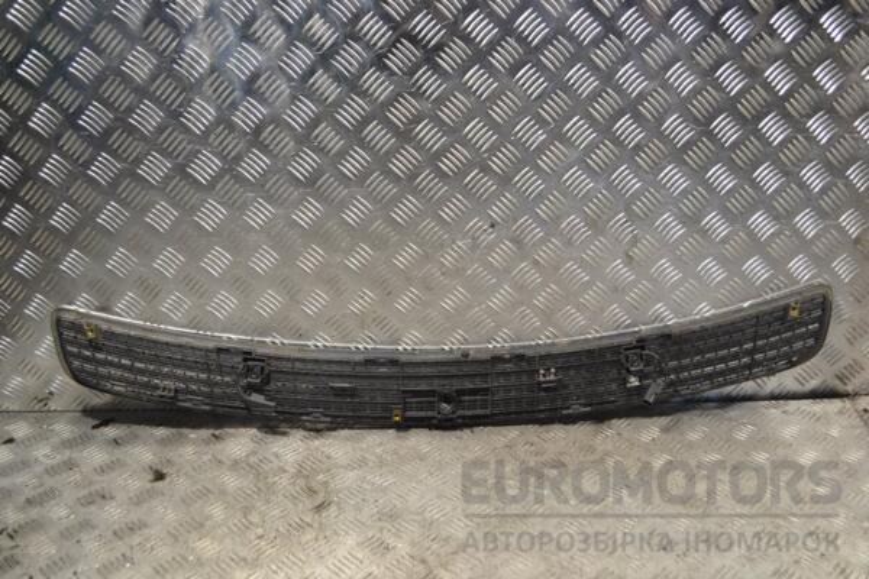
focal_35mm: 36
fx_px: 869
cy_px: 290
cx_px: 434
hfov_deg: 53.1
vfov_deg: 36.9
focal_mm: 24
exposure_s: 1/100
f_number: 5
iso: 400
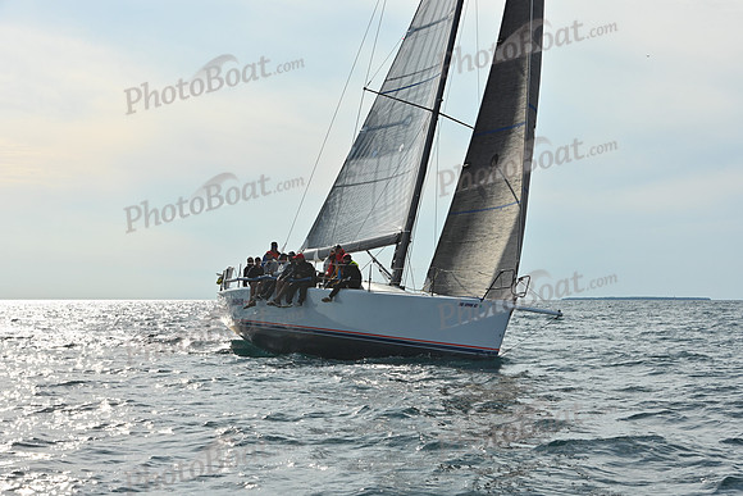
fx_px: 1445
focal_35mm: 70
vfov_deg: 19.5
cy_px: 248
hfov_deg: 28.8
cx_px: 372
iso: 320
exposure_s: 1/1000
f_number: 13
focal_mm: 70
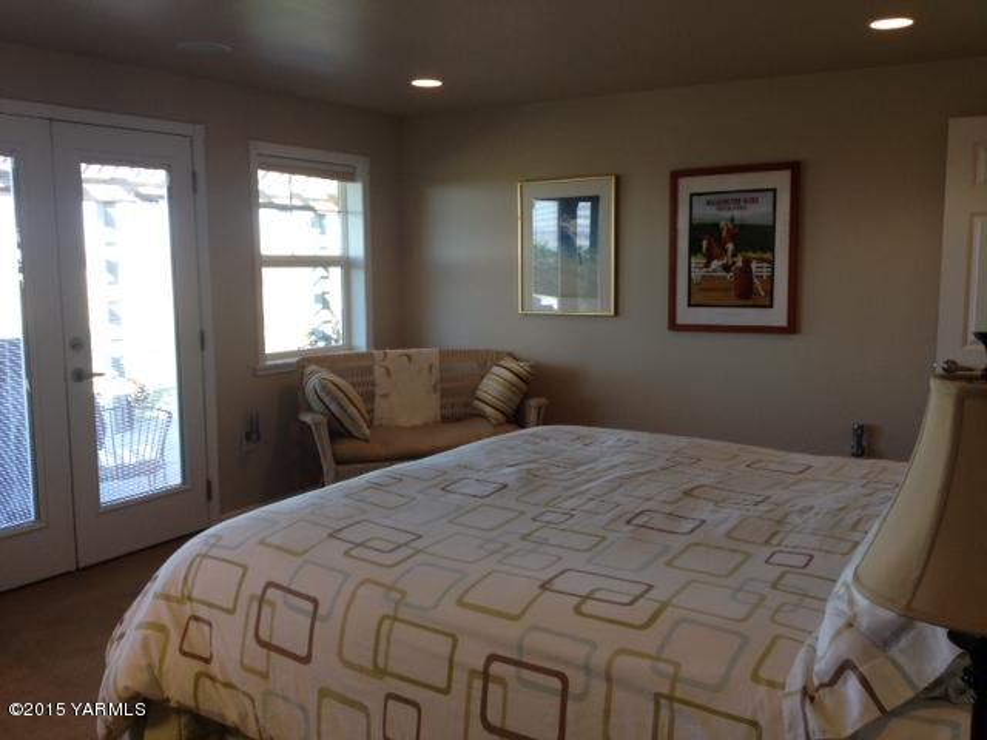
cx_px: 494
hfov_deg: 52.6
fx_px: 998
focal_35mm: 35
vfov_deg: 40.7
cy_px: 370
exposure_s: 1/60
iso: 50
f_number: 2.4
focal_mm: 4.28
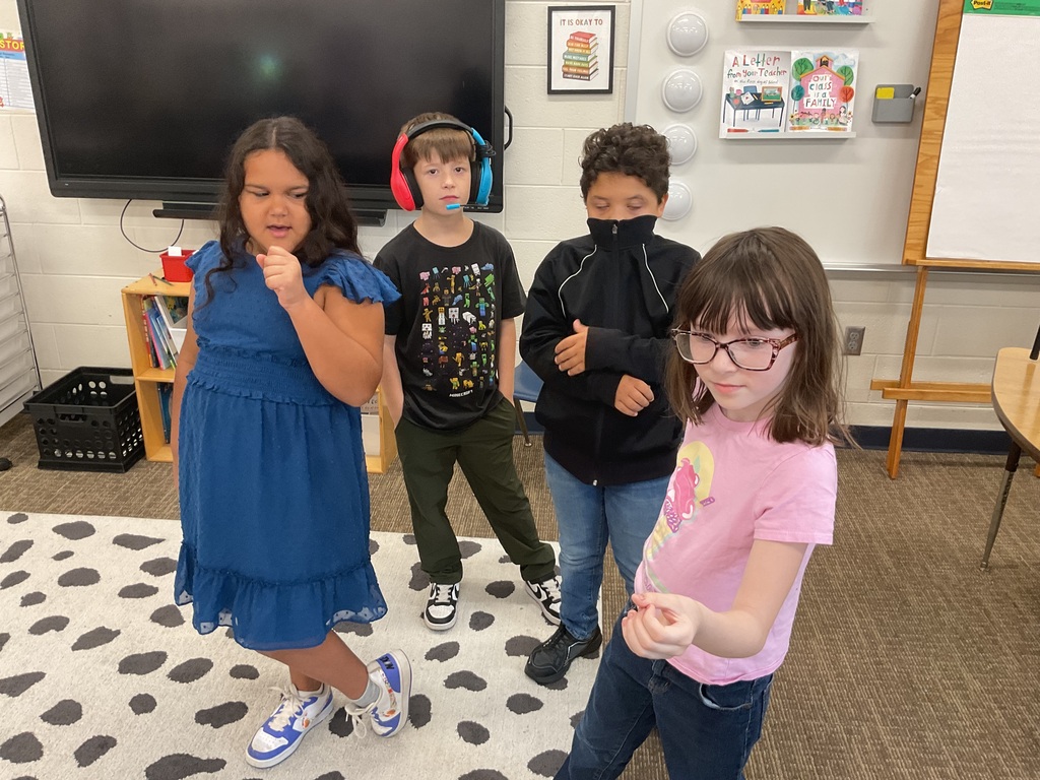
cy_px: 390
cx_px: 520
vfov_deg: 48.2
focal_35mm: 29
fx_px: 871
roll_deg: -2.4
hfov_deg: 61.7
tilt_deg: -23.2
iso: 100
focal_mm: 3
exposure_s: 1/60
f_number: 1.8
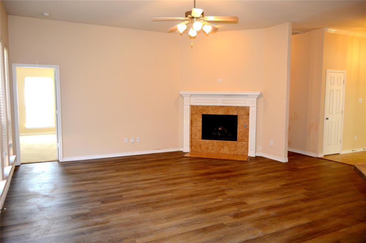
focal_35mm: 27
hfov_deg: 67.4
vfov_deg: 47.8
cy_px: 122
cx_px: 183
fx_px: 274
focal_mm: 18
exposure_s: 1/60
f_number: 3.5
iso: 450
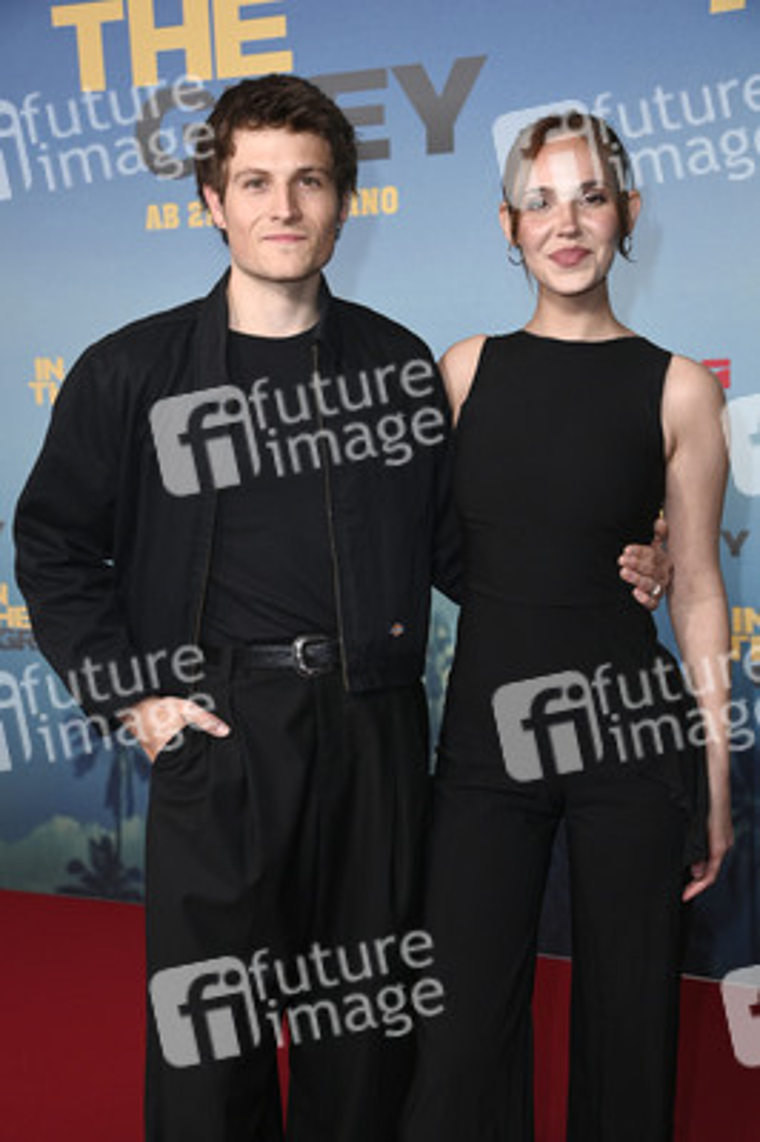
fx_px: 1967
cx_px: 380
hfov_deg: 21.9
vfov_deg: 32.4
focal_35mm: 62
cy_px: 571
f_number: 5.6
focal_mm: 62
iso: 1250
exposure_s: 1/200
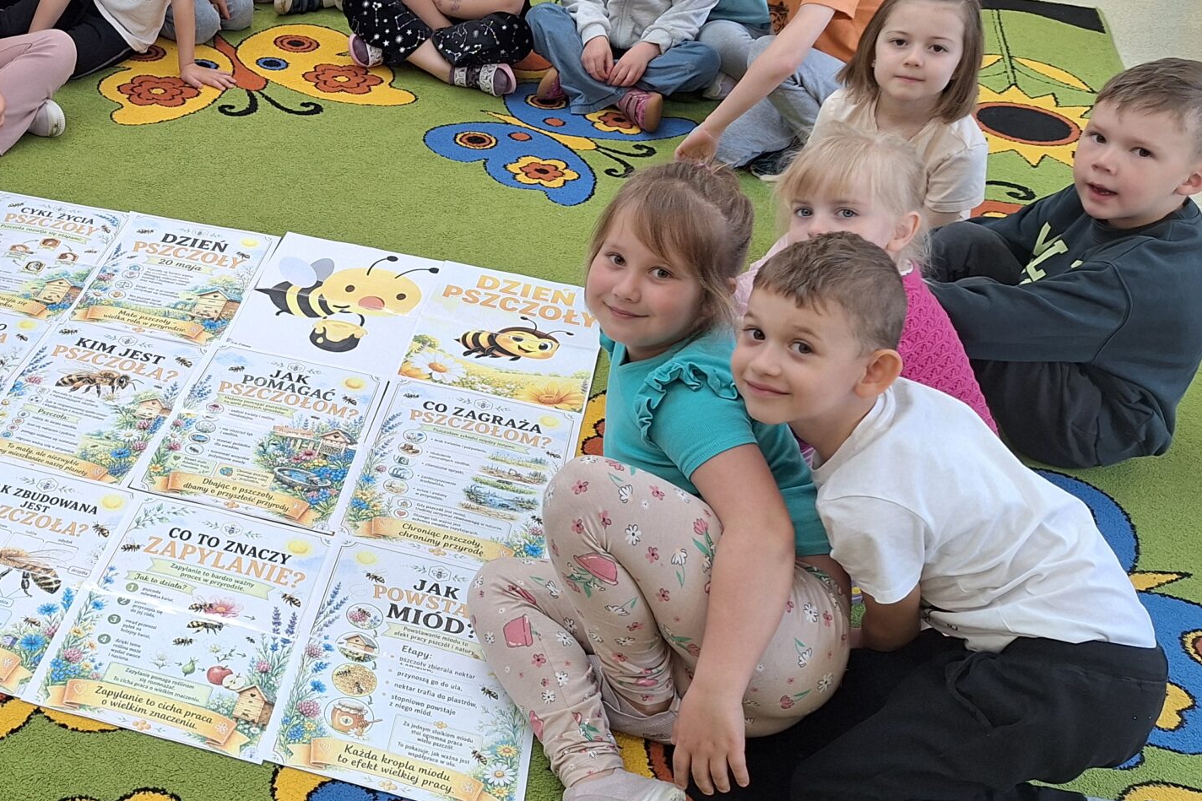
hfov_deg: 42.5
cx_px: 172
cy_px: 311
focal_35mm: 43
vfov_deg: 31.1
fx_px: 1435
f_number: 1.8
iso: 50
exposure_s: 1/50
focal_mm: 5.54
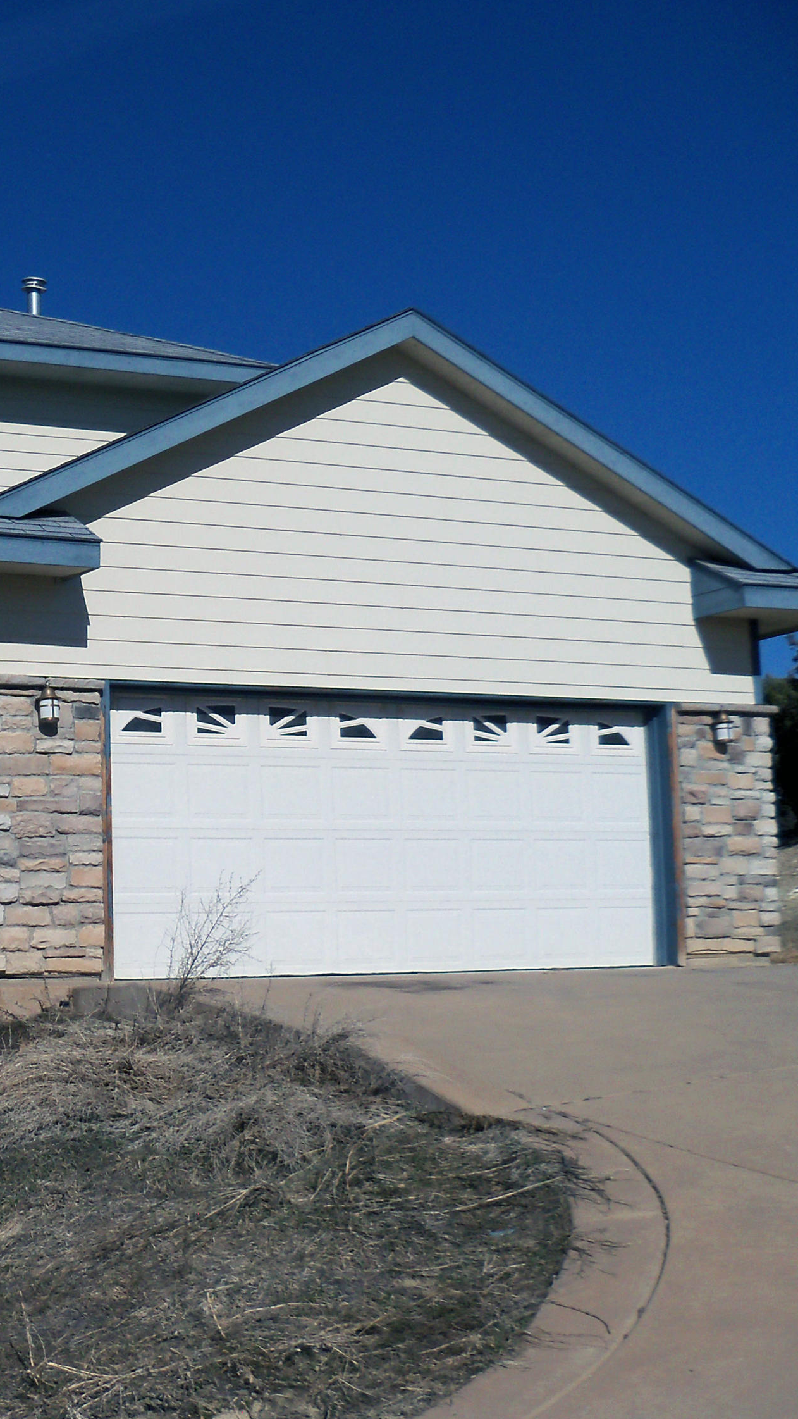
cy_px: 710
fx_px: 1918
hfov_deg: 22.1
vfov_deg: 40.6
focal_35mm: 51
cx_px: -101
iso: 64
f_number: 6.2
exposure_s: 1/800
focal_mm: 6.2
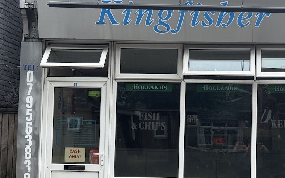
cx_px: 196
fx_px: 753
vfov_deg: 13.5
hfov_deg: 21.3
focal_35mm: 97
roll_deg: -1.6
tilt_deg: +3.3
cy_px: 96
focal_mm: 6.76
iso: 80
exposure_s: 1/1242
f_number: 1.78
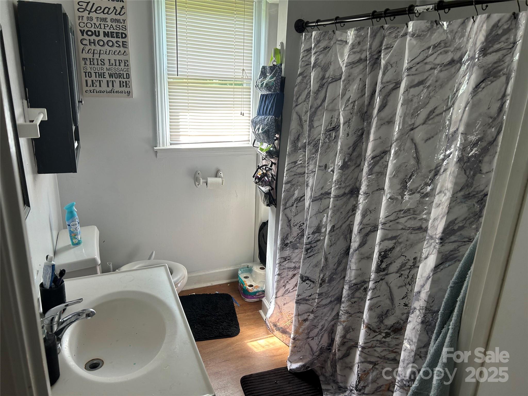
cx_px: 264
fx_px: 397
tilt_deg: -18.3
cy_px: 198
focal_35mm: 26
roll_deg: -1.4
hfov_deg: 67.3
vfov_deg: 53.1
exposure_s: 1/121
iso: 64
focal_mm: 5.7
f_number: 1.5
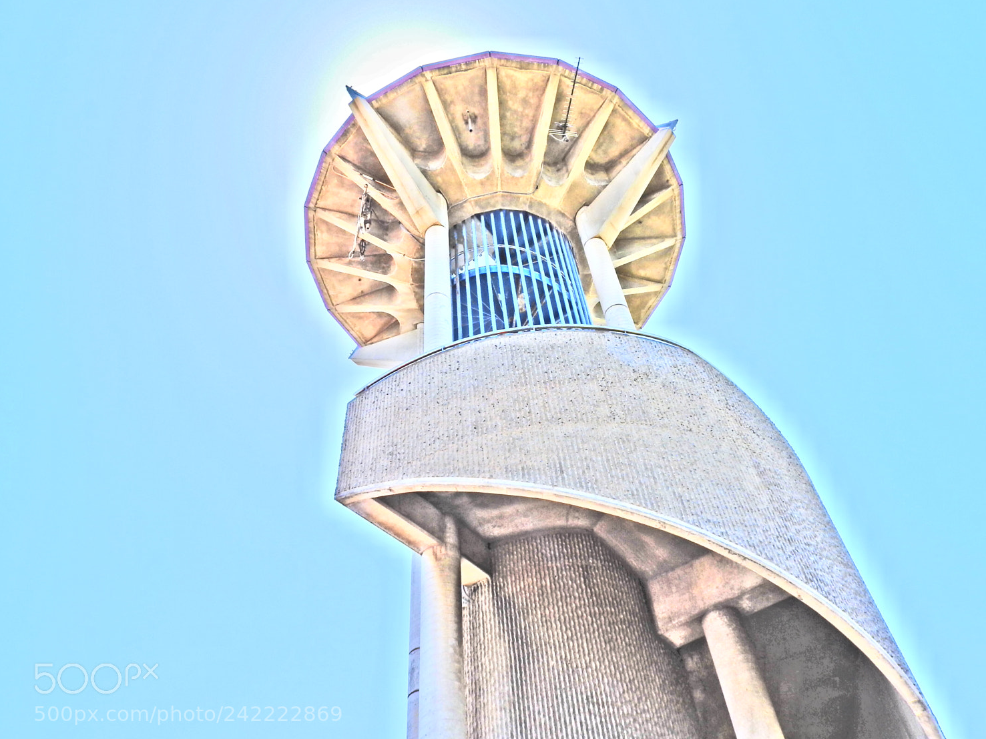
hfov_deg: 67.2
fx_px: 741
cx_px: 527
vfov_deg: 53.1
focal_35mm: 26
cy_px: 366
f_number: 7.6
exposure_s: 1/100
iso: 100
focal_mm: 4.3
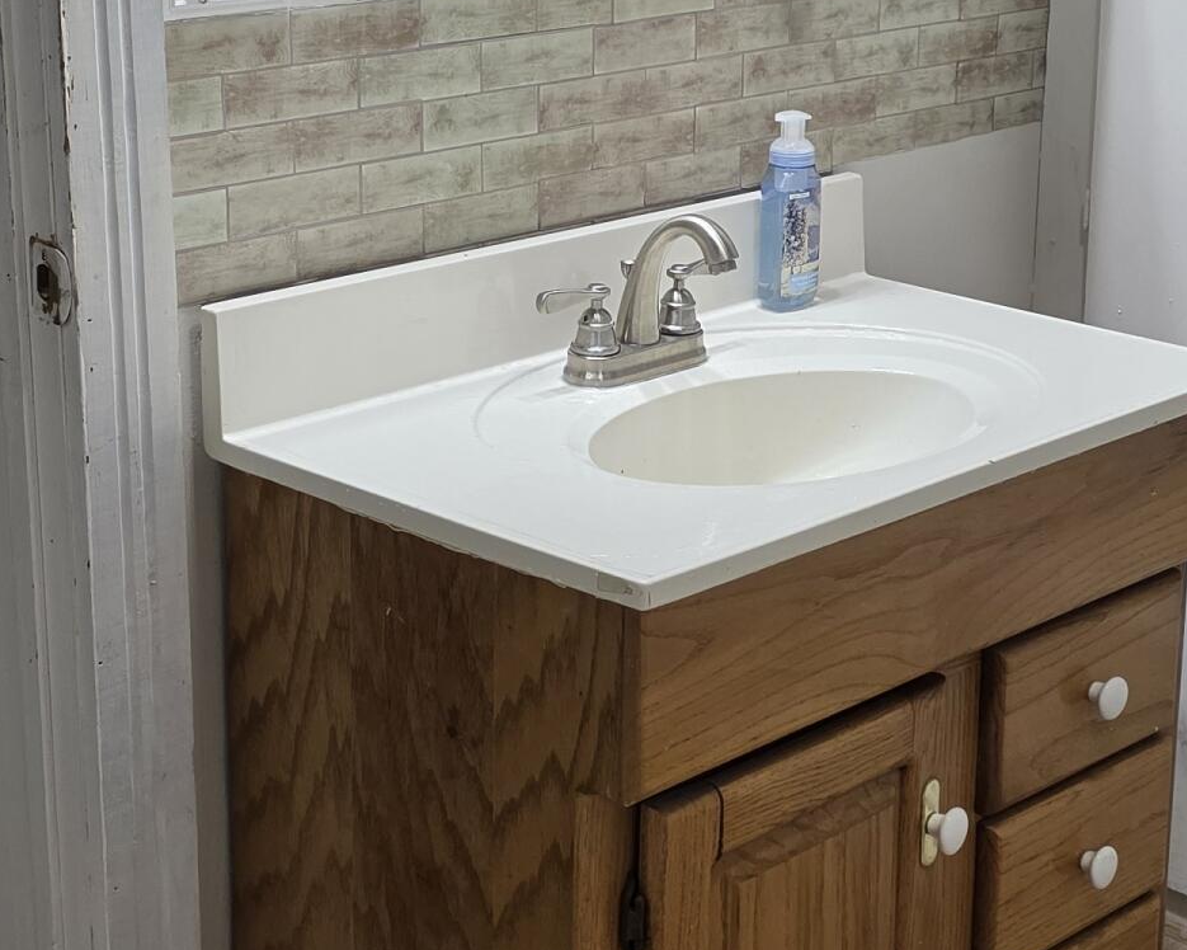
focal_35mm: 72
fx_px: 2529
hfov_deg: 26.3
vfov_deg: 21.2
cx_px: 758
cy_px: 340
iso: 160
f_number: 1.7
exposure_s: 1/120
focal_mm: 6.3
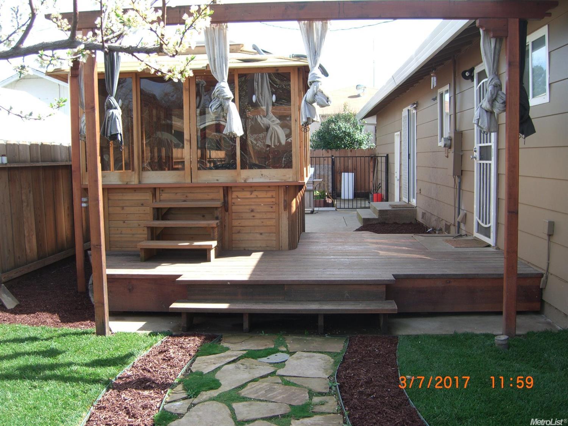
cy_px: 213
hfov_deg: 49.0
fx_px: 623
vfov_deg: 37.7
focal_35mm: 38
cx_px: 284
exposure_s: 1/320
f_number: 2.8
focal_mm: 7.9
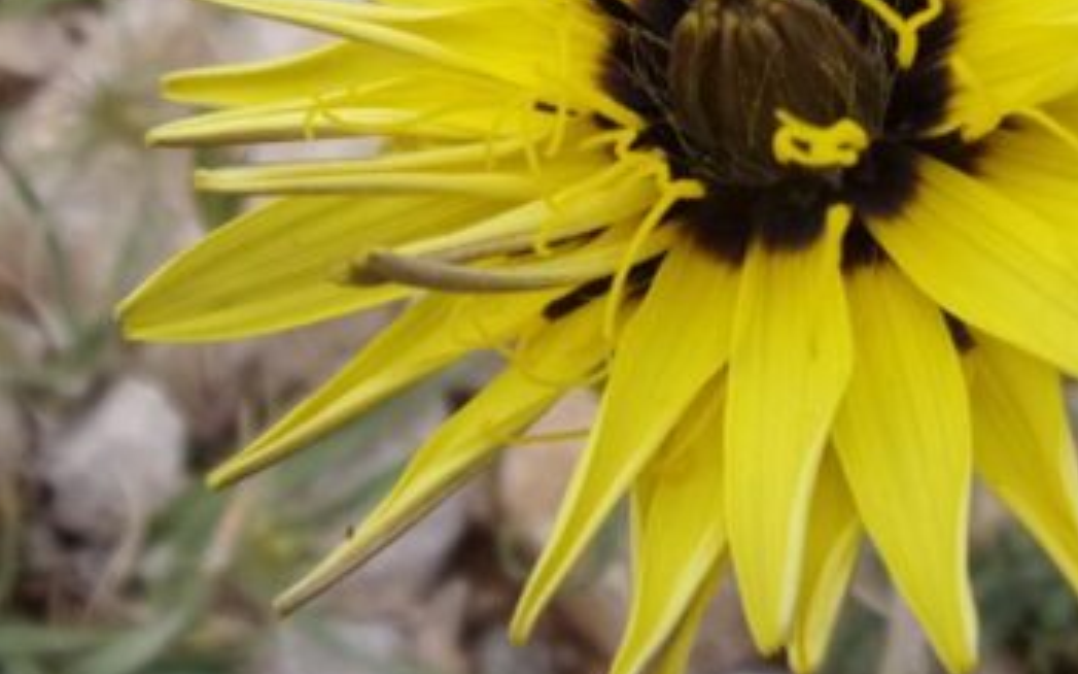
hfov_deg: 35.6
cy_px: 53
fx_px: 1645
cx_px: 788
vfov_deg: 22.5
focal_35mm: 56
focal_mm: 4.3
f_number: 3.3
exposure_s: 1/750
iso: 80
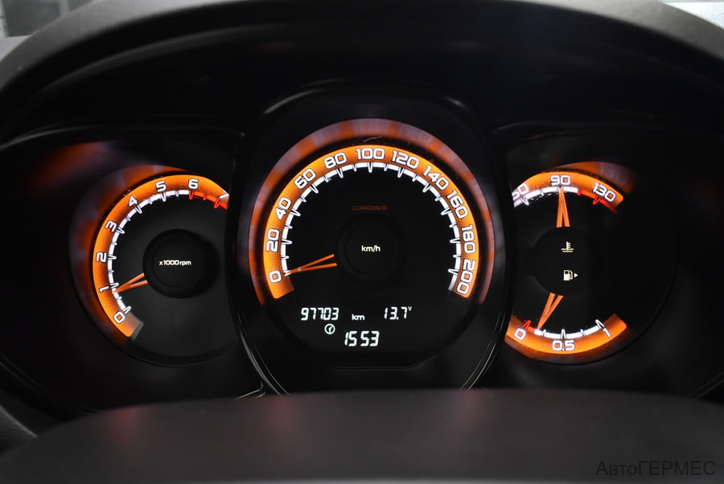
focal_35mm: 38
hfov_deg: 51.2
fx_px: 755
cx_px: 362
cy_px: 242
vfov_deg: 35.6
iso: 2000
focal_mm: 25
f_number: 4
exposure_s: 1/40
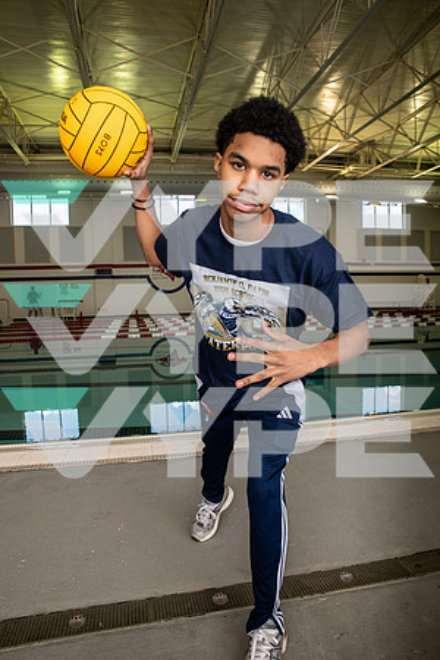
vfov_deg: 73.7
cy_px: 330
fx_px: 440
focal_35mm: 24
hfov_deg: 53.1
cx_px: 220
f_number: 7.1
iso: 640
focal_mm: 24
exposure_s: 1/250
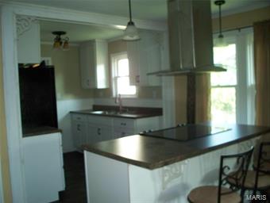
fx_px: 281
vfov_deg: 39.7
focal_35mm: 36
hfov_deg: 51.3
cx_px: 135
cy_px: 102
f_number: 2.8
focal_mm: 7.54
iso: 200
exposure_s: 1/40
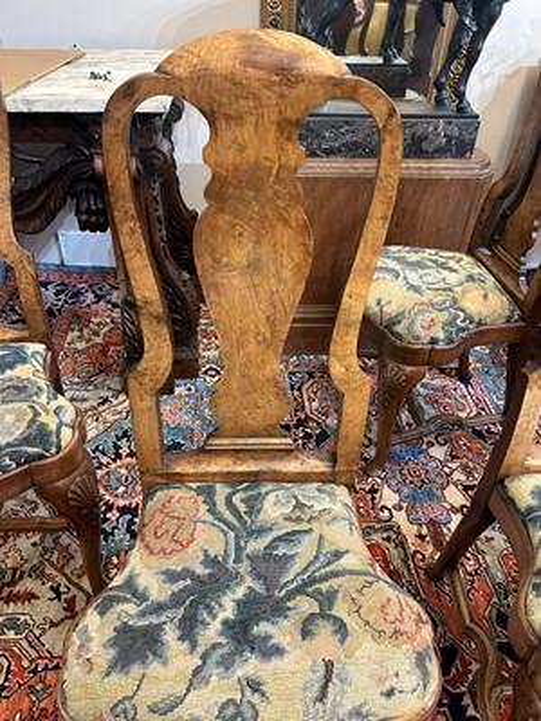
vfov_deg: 67.3
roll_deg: -2.9
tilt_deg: -37.3
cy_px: 360
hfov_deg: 53.1
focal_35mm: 26
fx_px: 542
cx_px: 270
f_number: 1.5
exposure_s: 1/50
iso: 250
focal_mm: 5.7
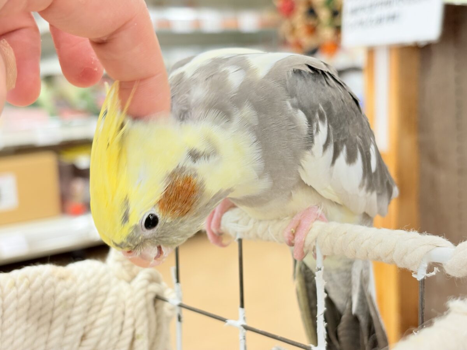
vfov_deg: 28.0
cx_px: 234
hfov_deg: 36.8
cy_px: 175
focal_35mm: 52
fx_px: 702
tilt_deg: -9.0
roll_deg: +2.9
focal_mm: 5.96
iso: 64
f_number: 1.6
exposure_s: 1/50
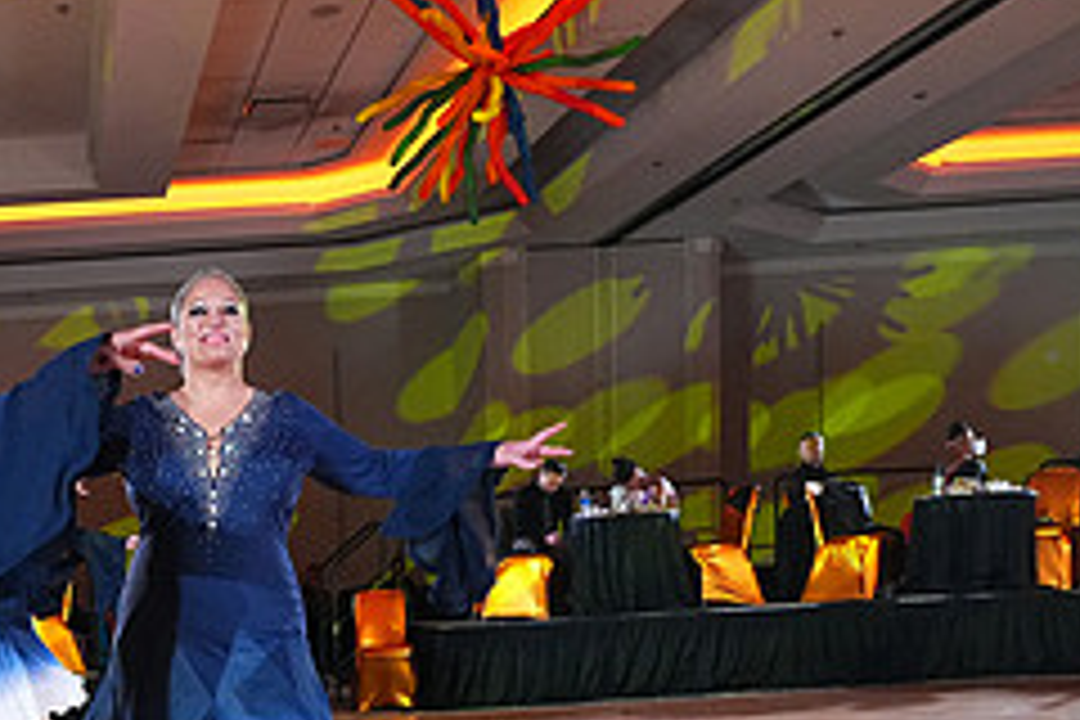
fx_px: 1740
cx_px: 36
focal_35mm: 58
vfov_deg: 21.8
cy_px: 844
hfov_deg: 32.2
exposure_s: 1/400
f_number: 4.5
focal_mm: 24
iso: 5000
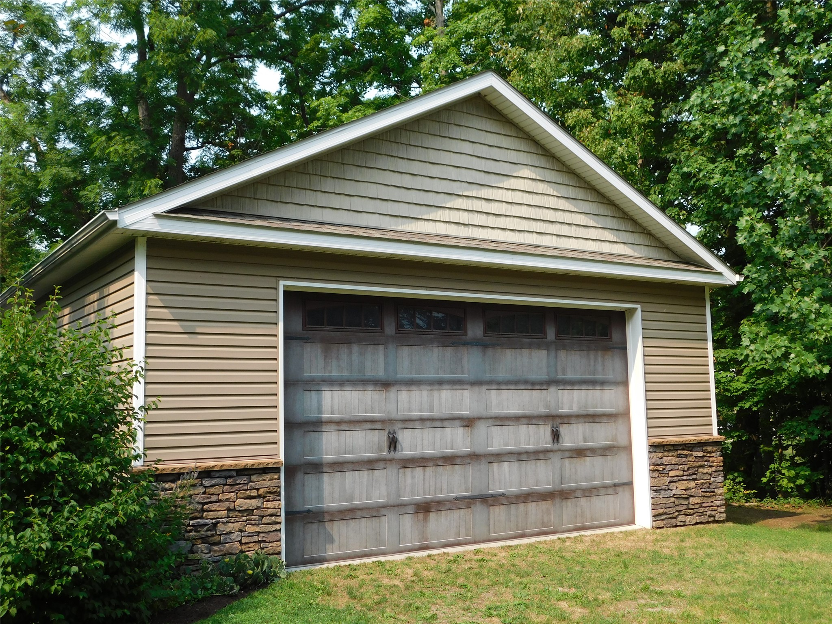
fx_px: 865
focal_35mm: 36
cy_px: 312
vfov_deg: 39.7
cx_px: 416
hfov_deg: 51.4
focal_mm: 6.3
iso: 125
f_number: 3.5
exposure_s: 1/500
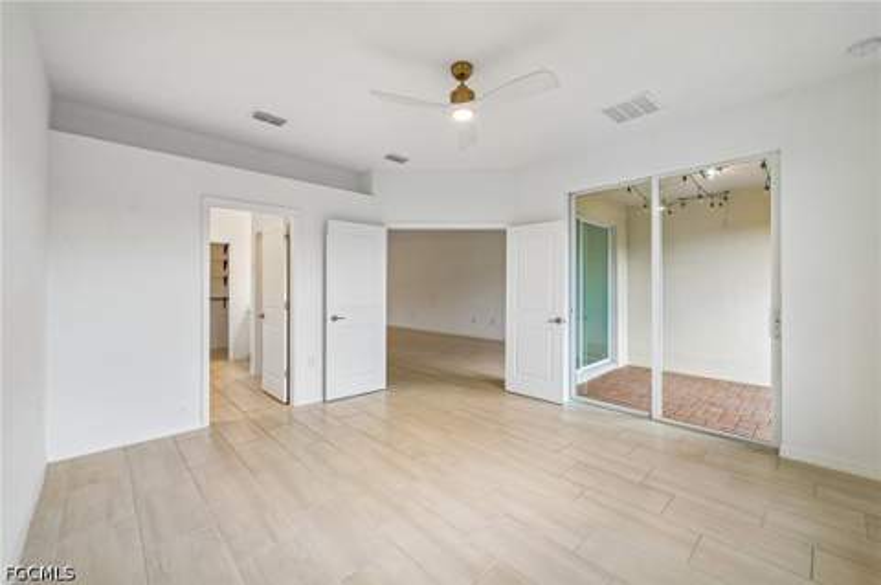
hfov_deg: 104.3
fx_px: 342
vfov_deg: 81.1
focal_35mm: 14
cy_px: 292
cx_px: 440
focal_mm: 14
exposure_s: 1/25
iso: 400
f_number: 8
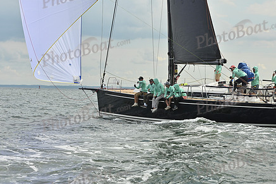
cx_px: 164
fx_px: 713
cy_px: 74
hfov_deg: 21.9
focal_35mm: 93
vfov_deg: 14.7
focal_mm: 70
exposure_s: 1/1600
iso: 320
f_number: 7.1
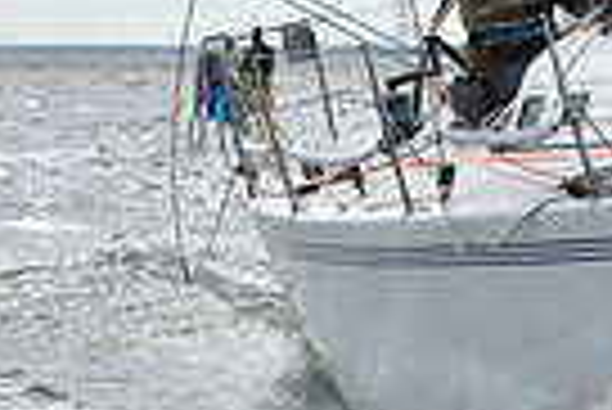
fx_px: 5667
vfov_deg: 4.1
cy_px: 92
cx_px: 1251
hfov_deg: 6.0
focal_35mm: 333
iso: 320
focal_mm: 78
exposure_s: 1/1000
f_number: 7.1
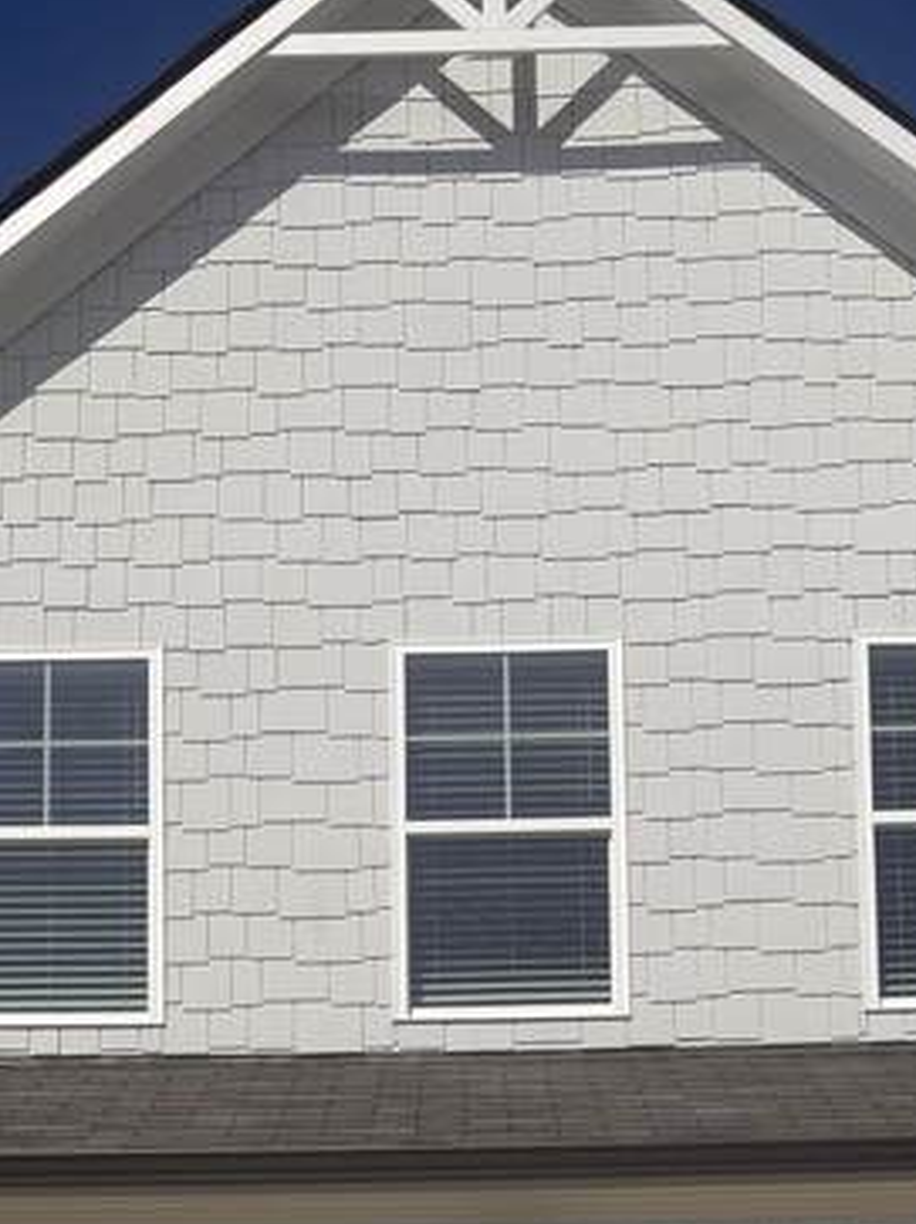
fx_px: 2437
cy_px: 1434
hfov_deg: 21.3
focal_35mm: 69
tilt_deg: +9.0
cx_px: 453
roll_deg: -0.2
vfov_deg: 25.5
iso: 50
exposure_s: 1/12195
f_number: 1.6
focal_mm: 5.96
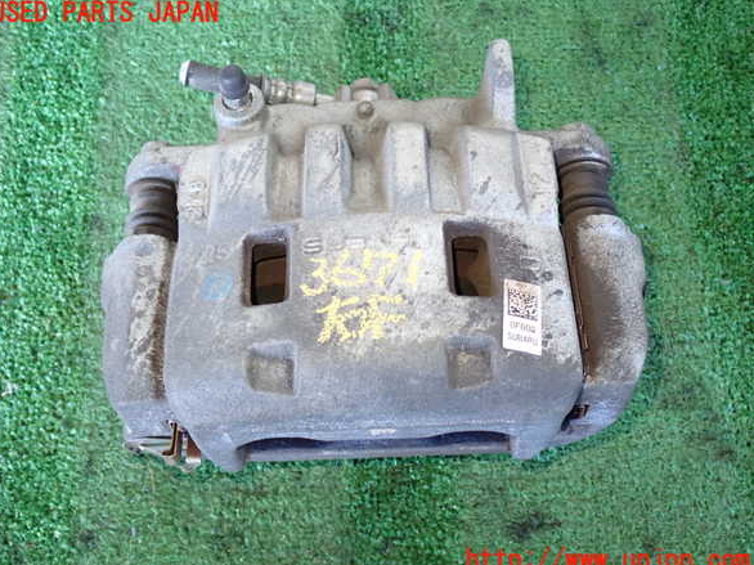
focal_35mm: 42
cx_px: 371
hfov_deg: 44.8
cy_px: 287
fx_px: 914
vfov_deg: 34.3
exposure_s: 1/40
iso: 800
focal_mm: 7.31
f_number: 2.8
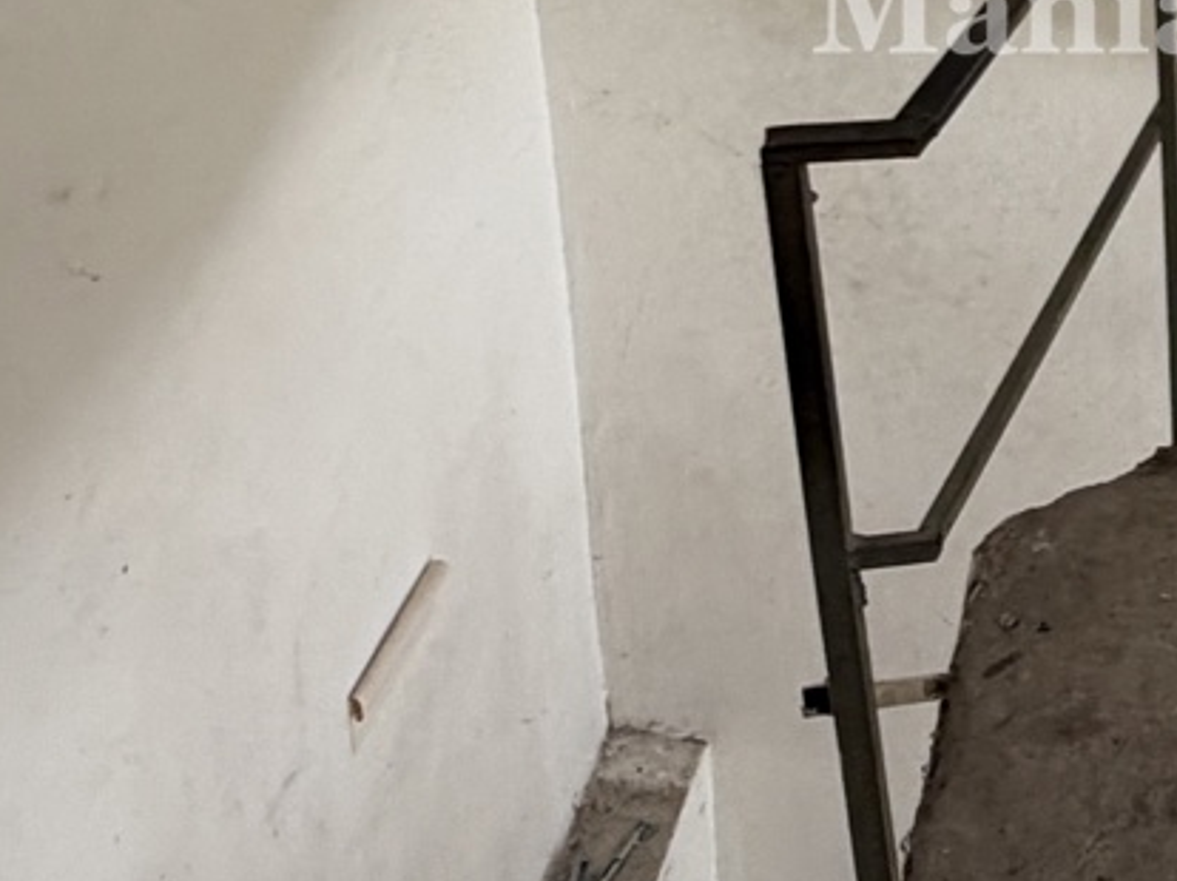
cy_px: -605
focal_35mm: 65
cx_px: 1521
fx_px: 2209
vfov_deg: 18.6
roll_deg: -0.2
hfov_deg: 25.7
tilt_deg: -9.0
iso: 100
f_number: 2.2
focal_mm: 2.22
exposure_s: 1/121
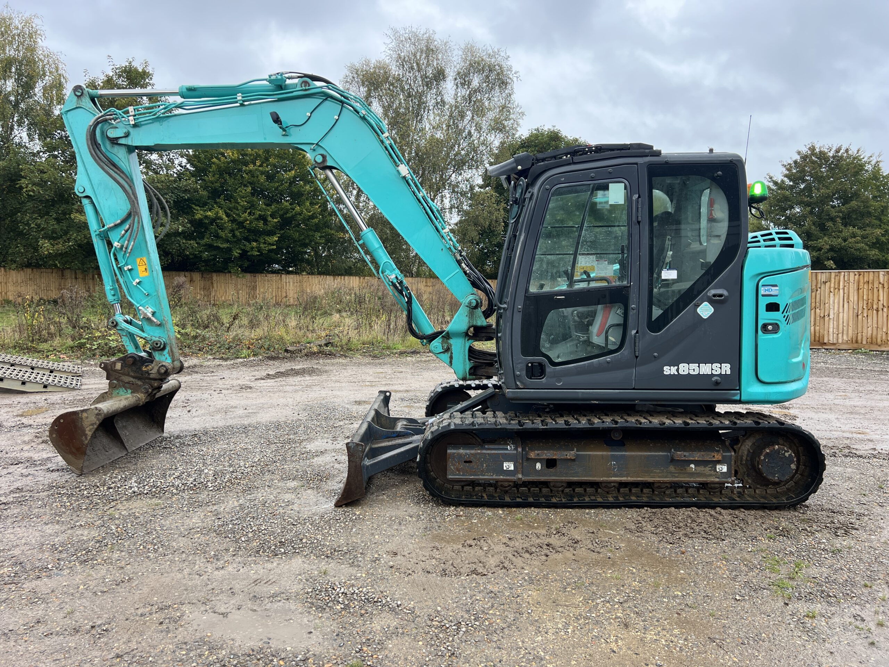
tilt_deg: -3.1
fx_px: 668
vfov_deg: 53.1
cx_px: 444
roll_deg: +0.0
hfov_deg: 67.3
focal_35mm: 26
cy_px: 334
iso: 50
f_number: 1.5
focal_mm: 5.7
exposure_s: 1/536
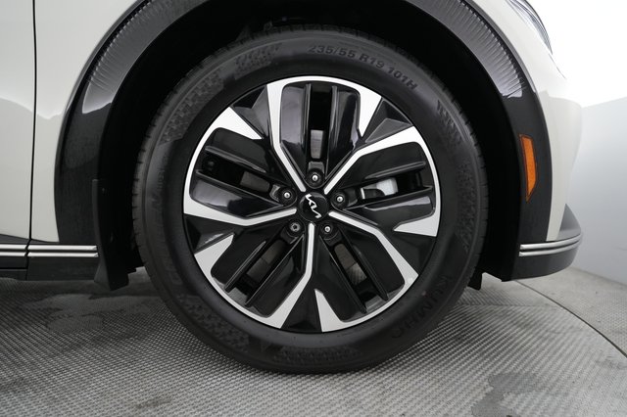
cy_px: 208
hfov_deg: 71.5
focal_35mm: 25
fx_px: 435
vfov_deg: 51.2
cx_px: 314
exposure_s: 1/160
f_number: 2.8
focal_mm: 25
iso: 4000
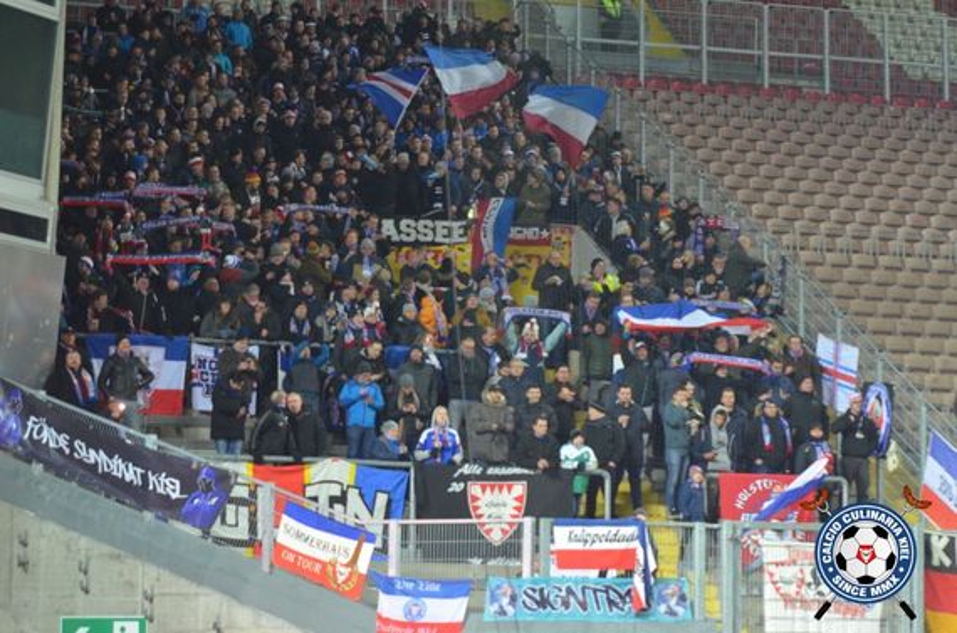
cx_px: 478
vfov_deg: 13.0
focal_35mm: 105
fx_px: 2784
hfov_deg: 19.5
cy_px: 316
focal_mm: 70
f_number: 2.8
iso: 1250
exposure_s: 1/200
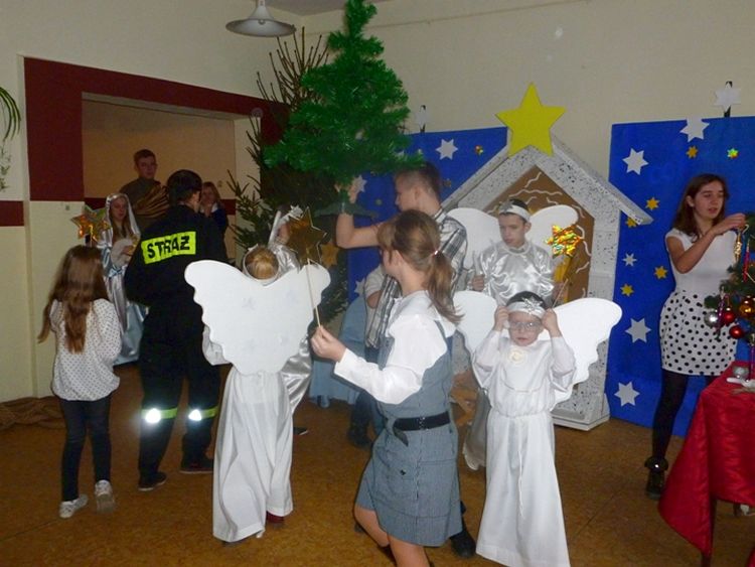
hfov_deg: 59.9
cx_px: 378
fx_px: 655
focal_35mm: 30
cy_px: 284
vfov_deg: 46.8
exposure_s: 1/125
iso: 400
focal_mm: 5.4
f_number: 3.4
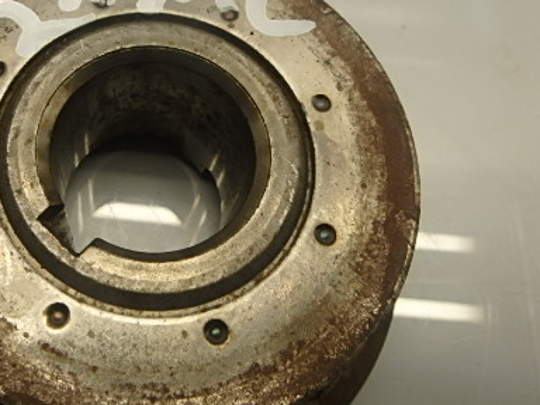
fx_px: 546
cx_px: 134
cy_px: 180
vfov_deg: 40.6
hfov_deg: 50.4
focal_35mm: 35
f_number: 3.5
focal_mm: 3.7
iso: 125
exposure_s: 1/60
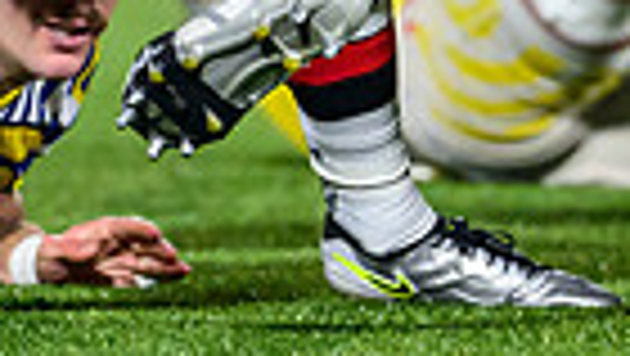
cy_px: -358
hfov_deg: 0.8
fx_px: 43951
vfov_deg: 0.5
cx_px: 646
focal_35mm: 2629
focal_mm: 400
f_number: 3.2
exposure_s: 1/1250
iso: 6400
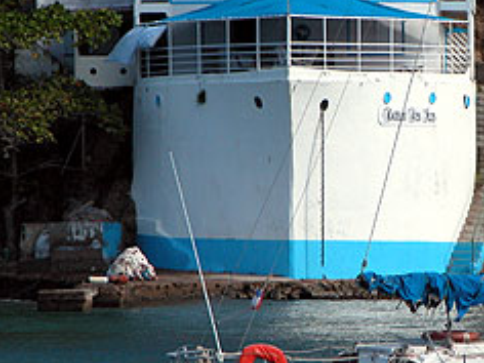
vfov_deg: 3.2
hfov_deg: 4.3
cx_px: 439
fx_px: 6474
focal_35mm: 463
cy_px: 107
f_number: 5.9
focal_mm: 61.5
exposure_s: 1/395
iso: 100
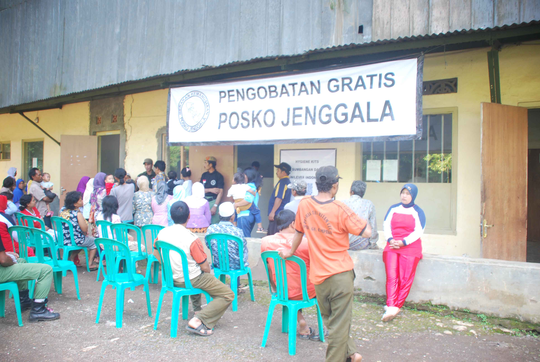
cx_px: 270
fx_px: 451
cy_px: 181
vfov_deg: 43.7
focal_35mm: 30
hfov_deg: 61.9
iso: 200
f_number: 3.8
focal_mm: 20
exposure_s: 1/30
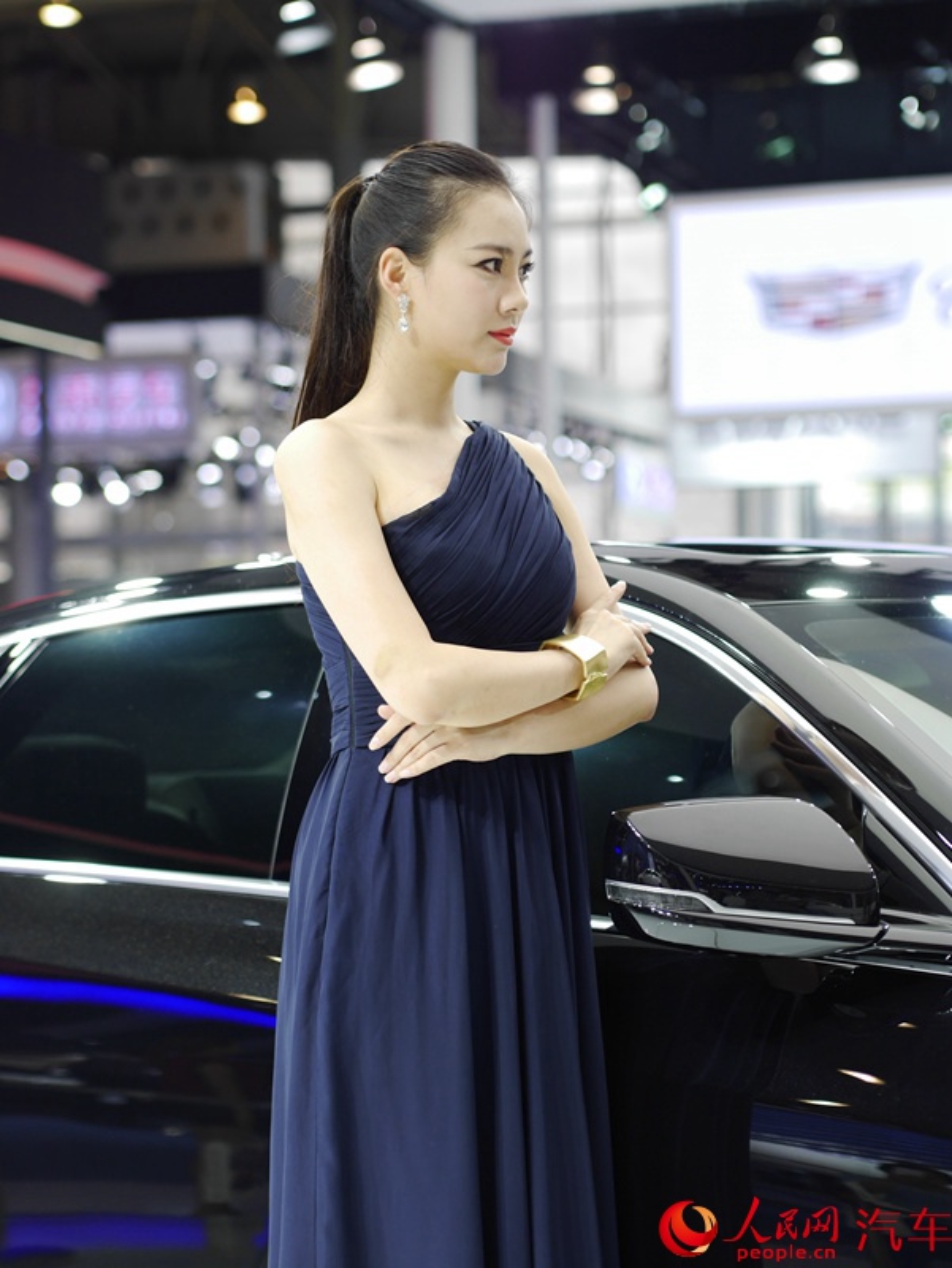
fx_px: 3297
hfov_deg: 16.4
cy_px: 634
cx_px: 476
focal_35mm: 90
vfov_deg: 21.8
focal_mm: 45
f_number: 2
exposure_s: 1/250
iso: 160
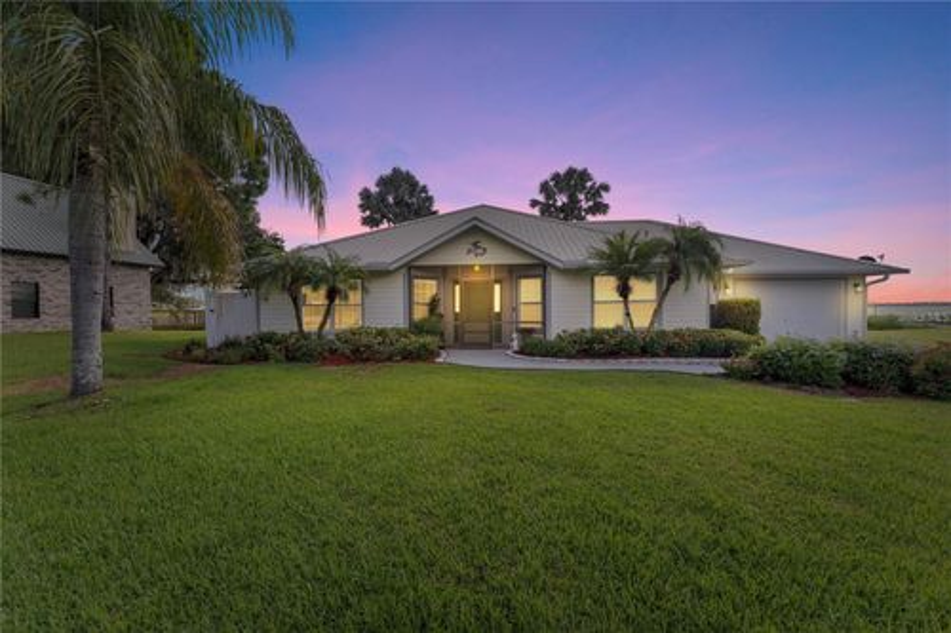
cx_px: 476
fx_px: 388
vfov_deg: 78.4
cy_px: 316
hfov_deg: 101.5
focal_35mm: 15
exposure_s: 1/15
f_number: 8
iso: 100
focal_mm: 14.7
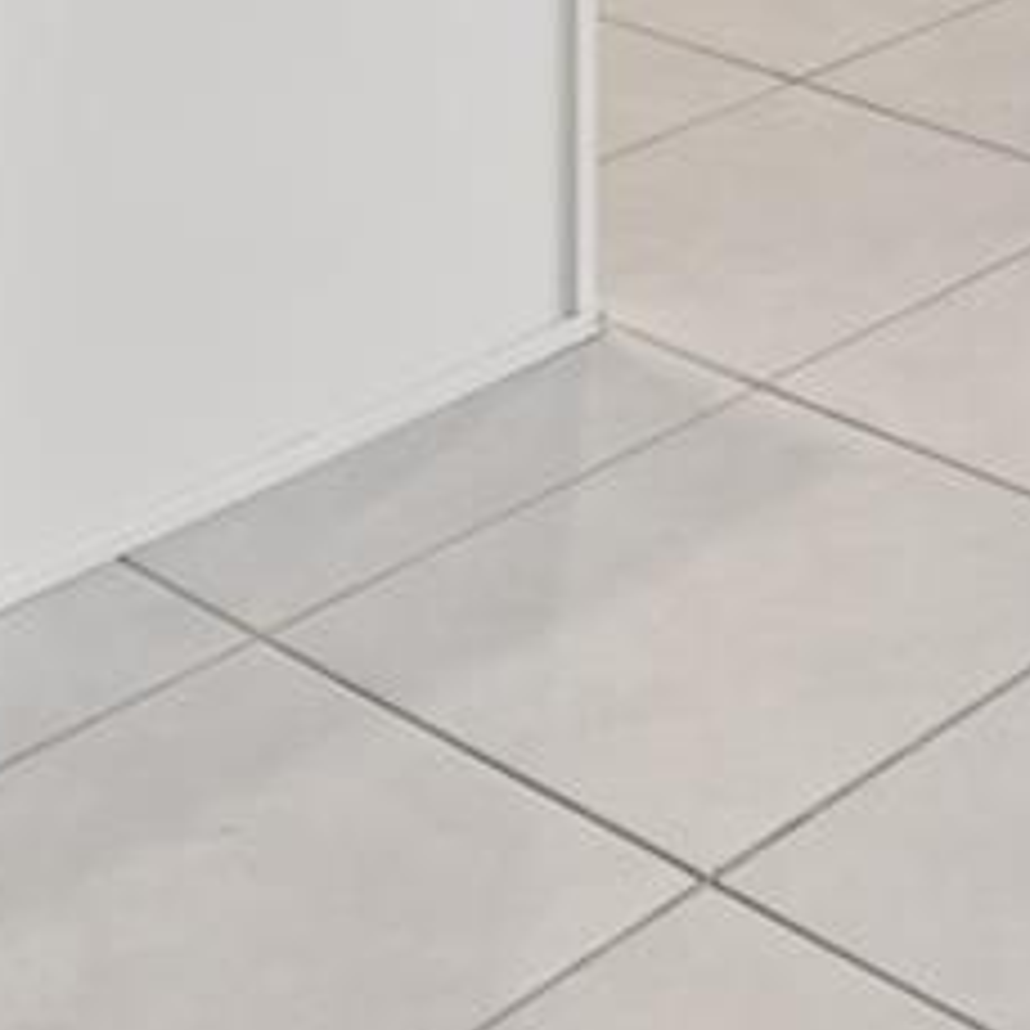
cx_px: 1444
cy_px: -1214
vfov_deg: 14.3
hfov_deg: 16.9
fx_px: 3198
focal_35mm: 95
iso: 100
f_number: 10
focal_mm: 16
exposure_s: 4
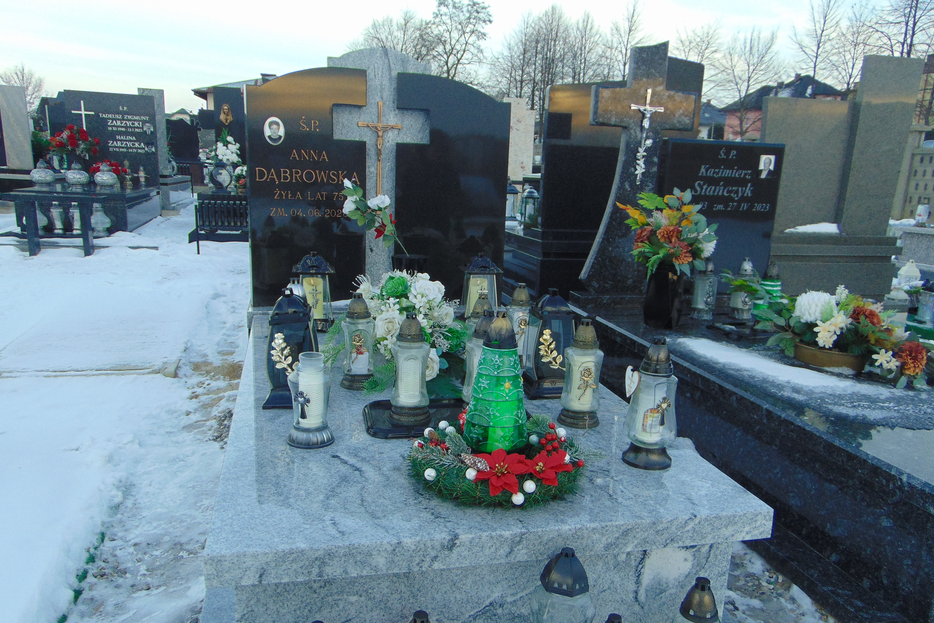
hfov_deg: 67.4
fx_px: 700
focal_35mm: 27
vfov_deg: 47.8
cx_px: 473
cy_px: 357
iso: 80
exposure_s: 1/160
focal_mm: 4.5
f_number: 3
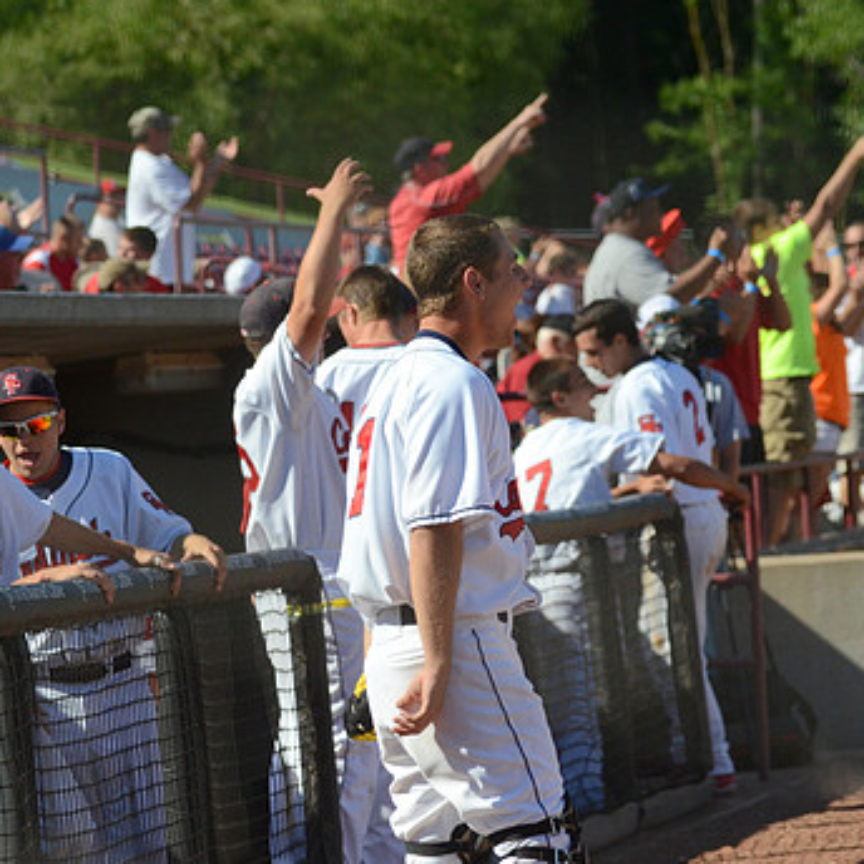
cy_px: 471
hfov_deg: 7.4
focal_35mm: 236
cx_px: 352
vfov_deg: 7.4
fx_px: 6664
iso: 1000
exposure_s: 1/8000
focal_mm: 110
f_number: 4.5
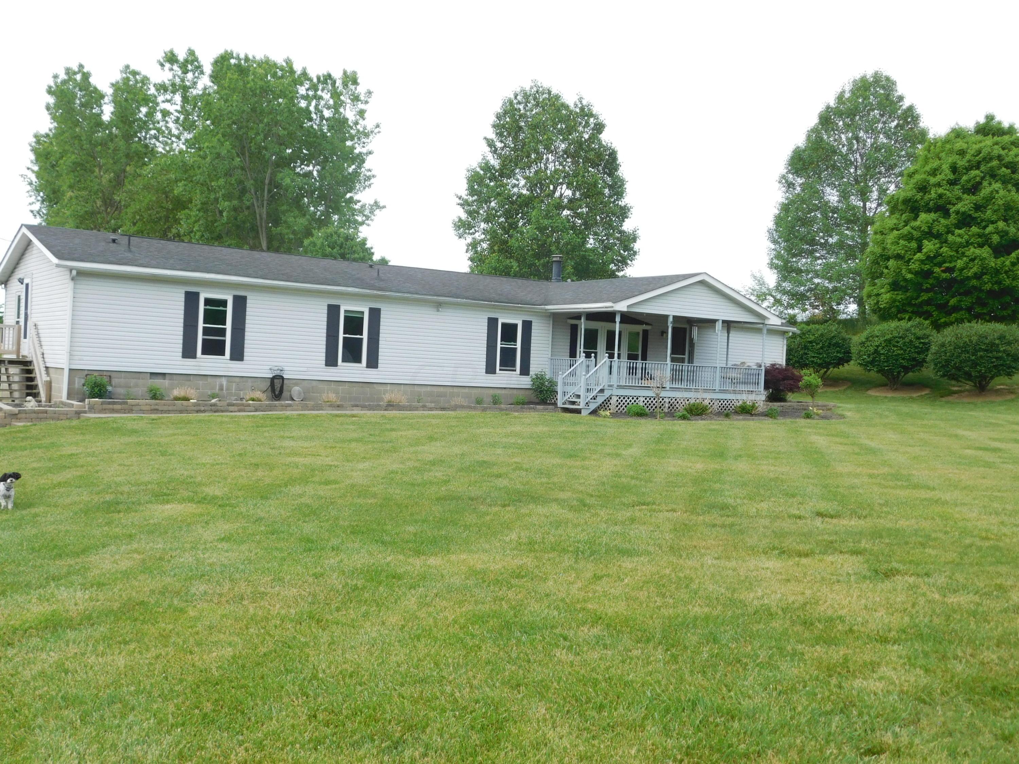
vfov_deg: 39.7
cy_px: 382
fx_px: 1060
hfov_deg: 51.4
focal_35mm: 36
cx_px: 510
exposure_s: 1/640
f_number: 3.5
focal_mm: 6.3
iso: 125
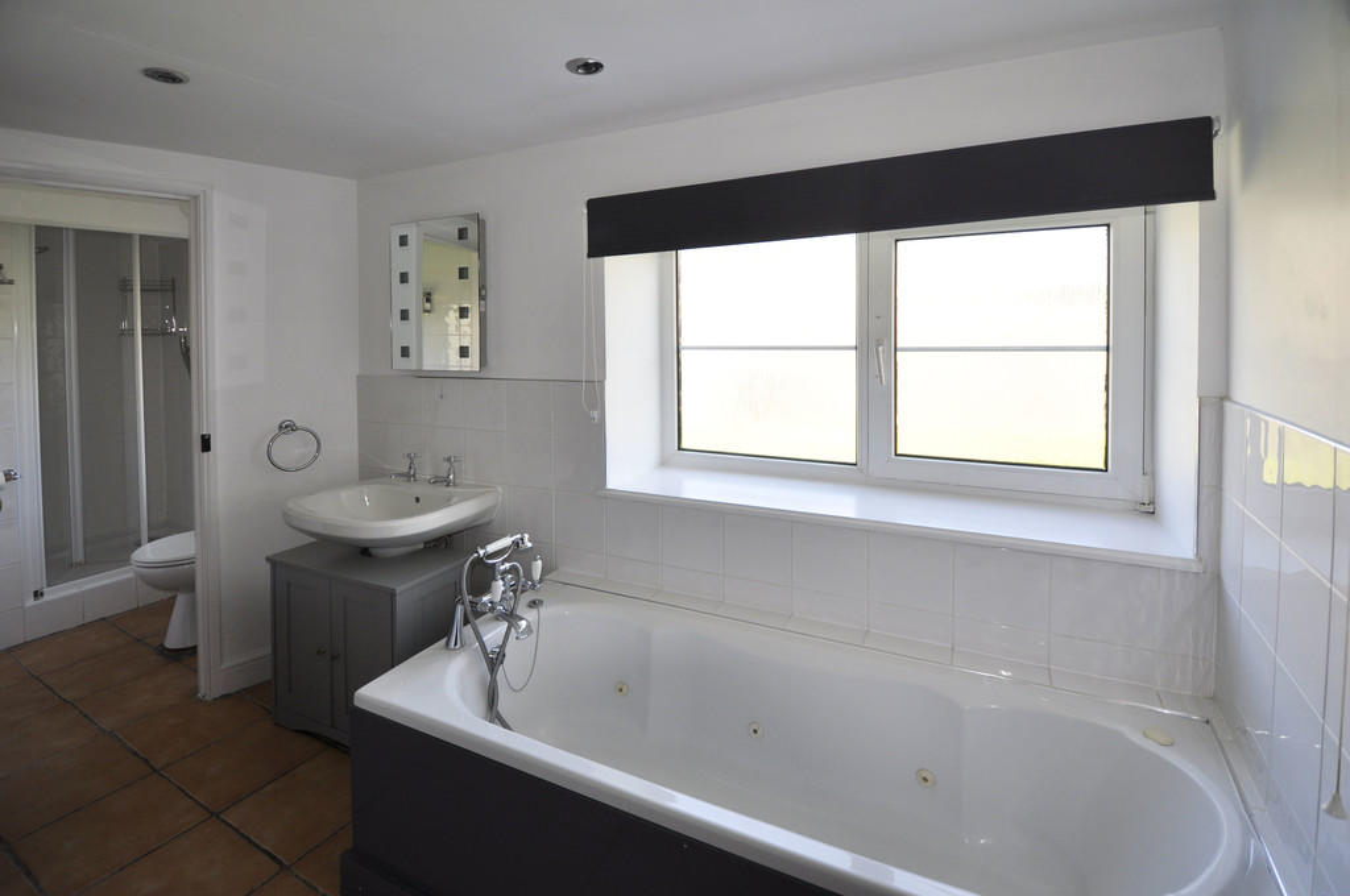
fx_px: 562
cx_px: 675
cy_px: 448
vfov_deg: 77.2
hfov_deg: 100.5
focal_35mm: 15
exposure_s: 1/200
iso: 250
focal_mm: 10
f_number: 3.5
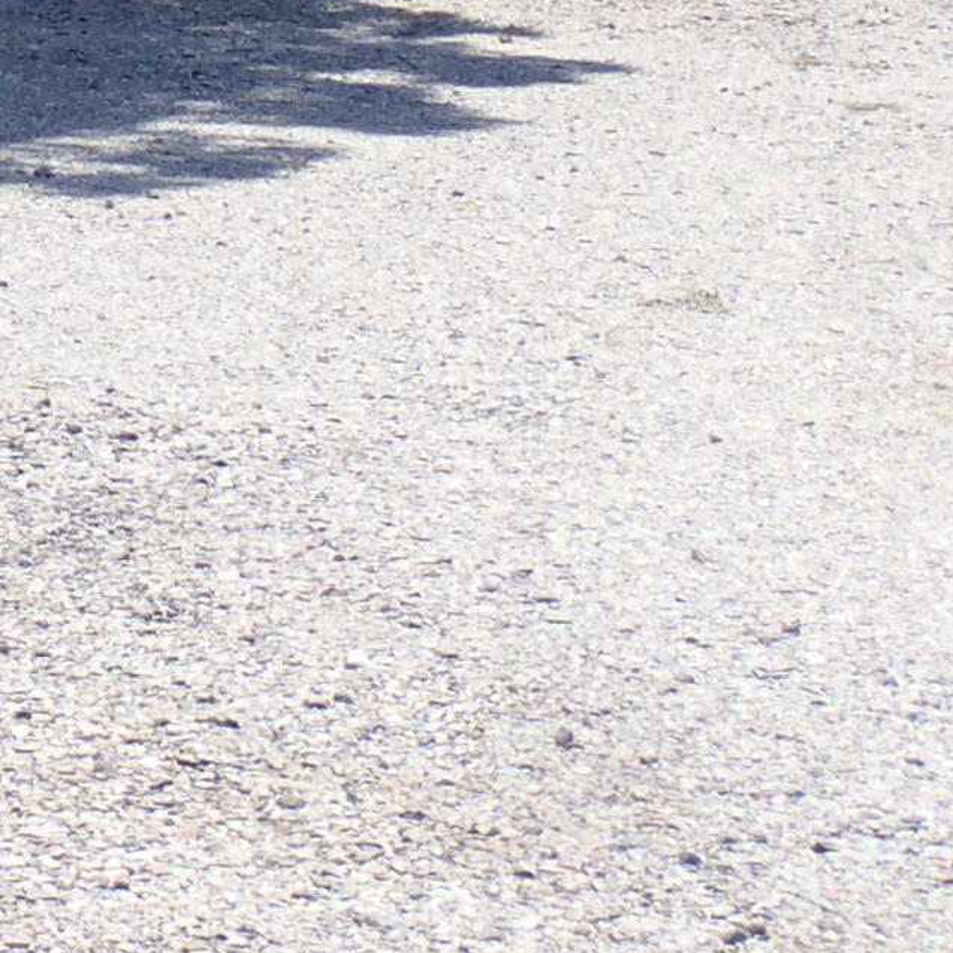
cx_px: -557
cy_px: -326
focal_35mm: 179
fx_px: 5575
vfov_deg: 9.6
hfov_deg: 9.4
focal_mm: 7.86
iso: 100
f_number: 4
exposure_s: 1/400
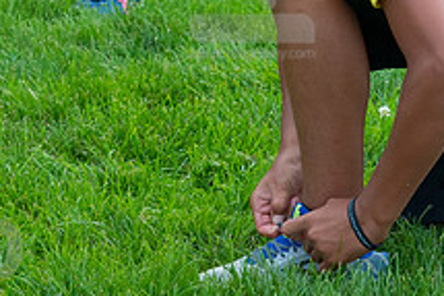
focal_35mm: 342
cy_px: -12
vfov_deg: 4.0
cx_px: 252
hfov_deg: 6.0
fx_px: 4215
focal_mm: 85
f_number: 5.6
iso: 320
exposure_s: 1/1250
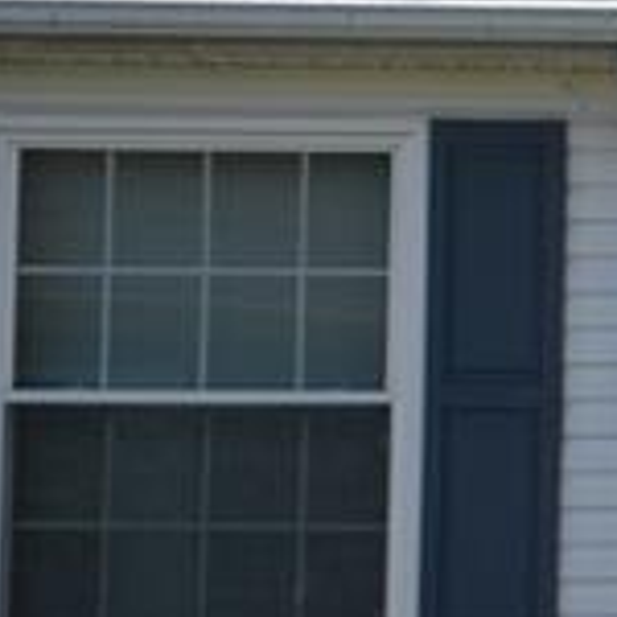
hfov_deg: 8.8
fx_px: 3166
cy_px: 461
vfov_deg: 11.1
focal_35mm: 157
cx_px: 1954
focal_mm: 18
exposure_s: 1/400
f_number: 10
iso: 200
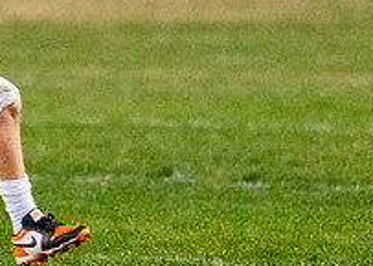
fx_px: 9566
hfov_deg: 2.2
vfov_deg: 1.6
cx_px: -20
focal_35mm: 903
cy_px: -16
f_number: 2.8
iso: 6400
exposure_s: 1/1000
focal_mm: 200
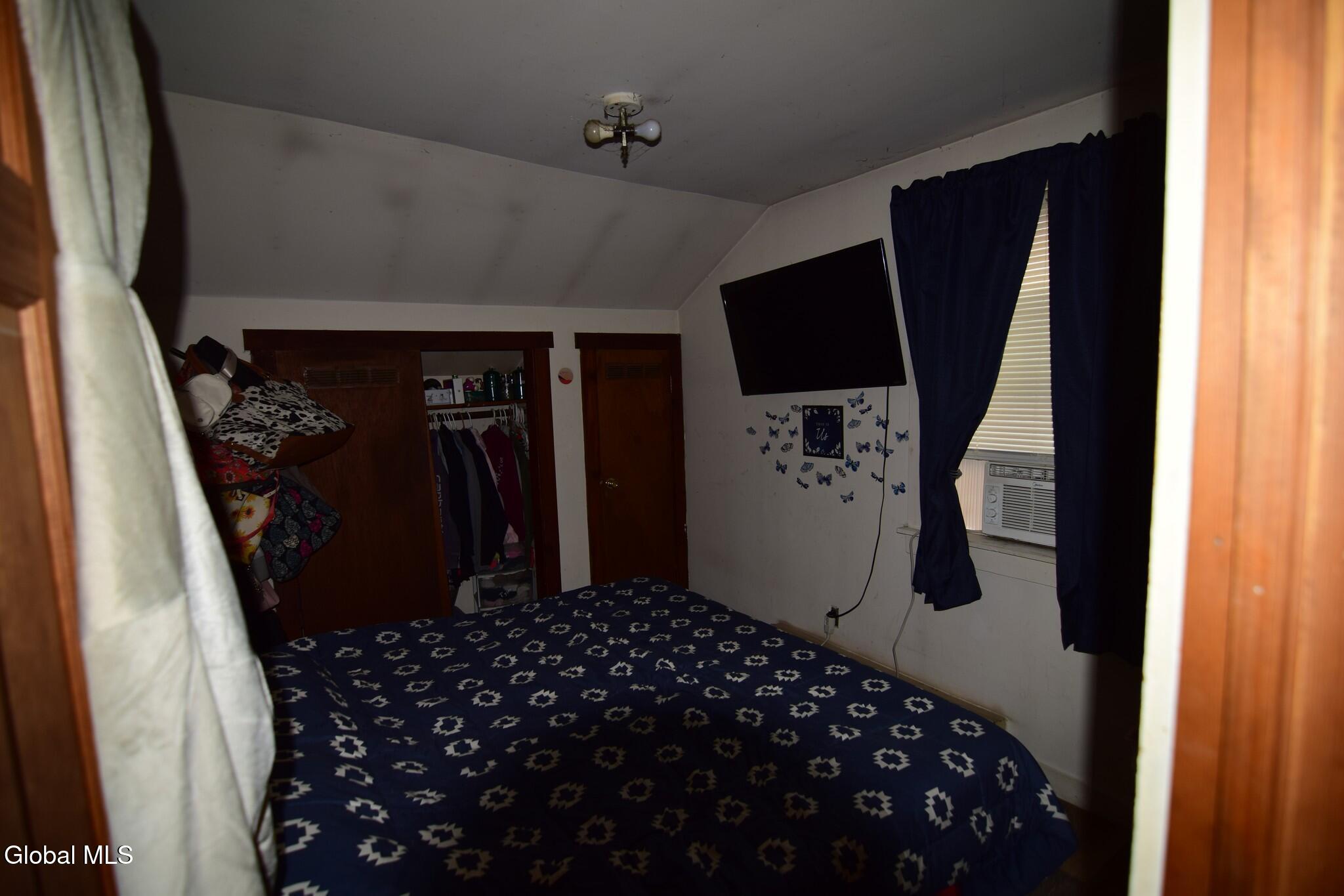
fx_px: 616
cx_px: 672
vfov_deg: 72.0
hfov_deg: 95.0
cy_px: 448
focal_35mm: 16
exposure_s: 1/60
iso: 100
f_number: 2.8
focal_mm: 11
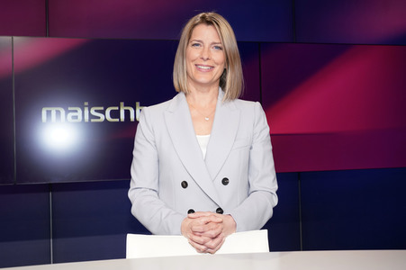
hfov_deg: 49.6
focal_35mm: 39
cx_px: 203
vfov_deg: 34.2
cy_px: 135
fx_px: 439
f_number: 5
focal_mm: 39
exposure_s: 1/160
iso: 2000
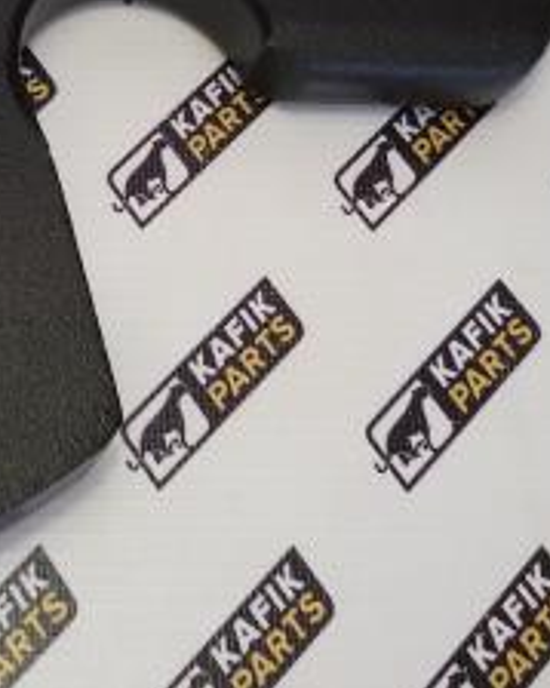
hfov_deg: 20.0
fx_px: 1486
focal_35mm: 73
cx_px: -55
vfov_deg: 25.7
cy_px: 152
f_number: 2.4
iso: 50
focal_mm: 2.93
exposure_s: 1/50
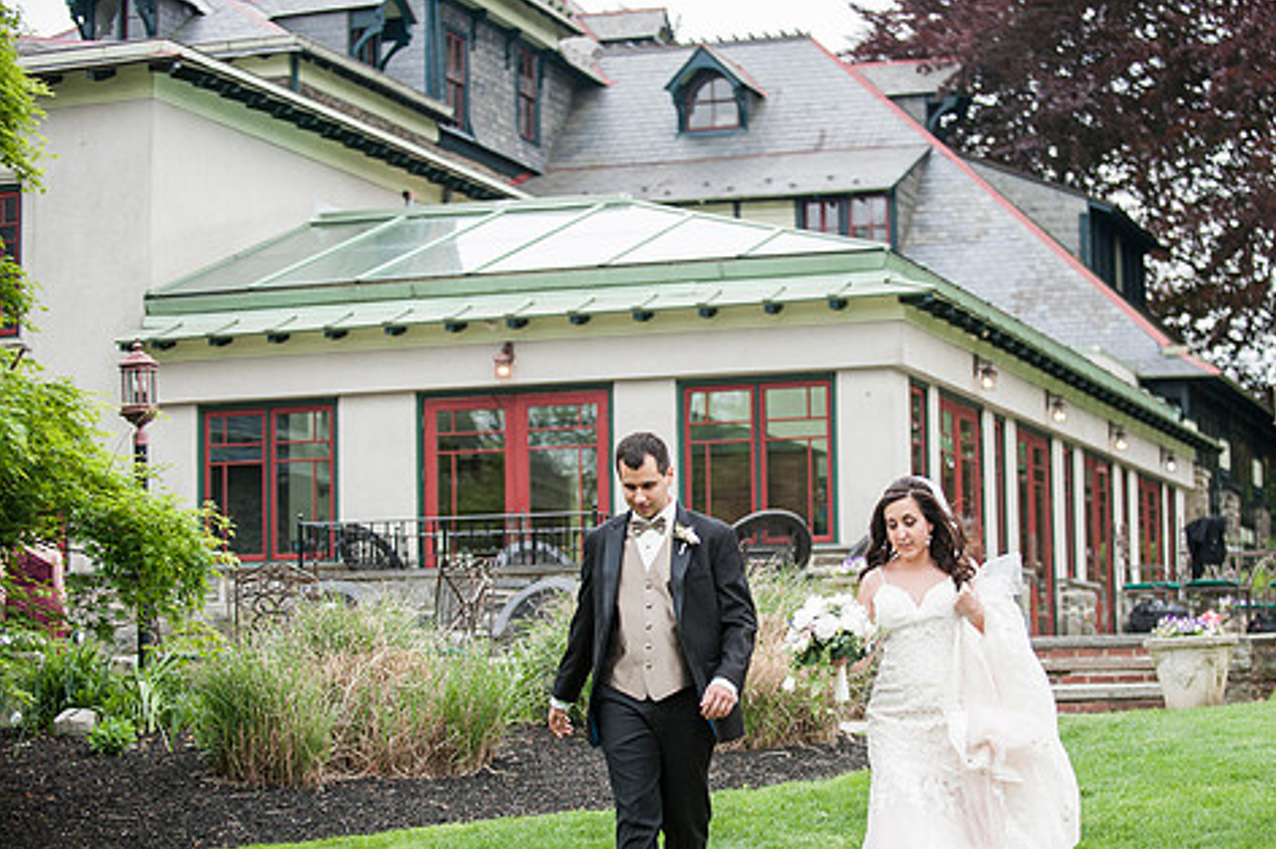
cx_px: 733
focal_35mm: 86
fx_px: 3046
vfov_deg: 15.9
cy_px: 500
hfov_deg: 23.6
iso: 800
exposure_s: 1/3200
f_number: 2.8
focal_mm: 70
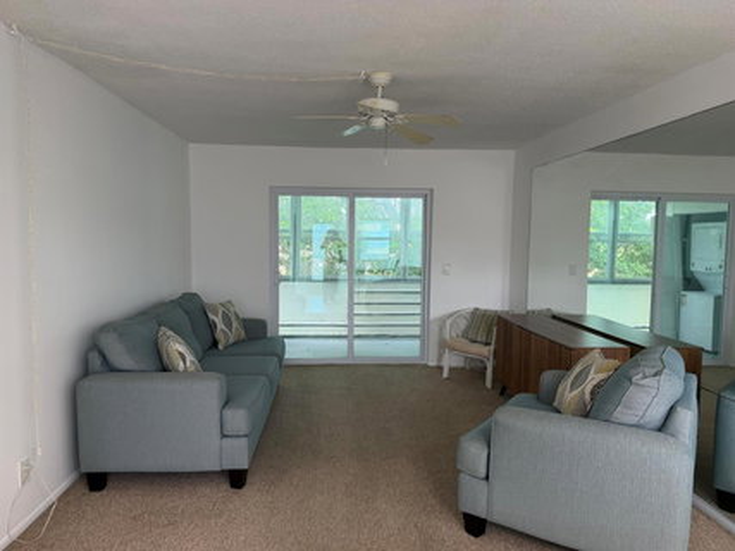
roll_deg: -0.6
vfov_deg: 56.8
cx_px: 368
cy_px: 276
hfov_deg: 71.6
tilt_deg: -3.6
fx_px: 509
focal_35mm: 24
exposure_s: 1/60
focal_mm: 6.76
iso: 125
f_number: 1.78
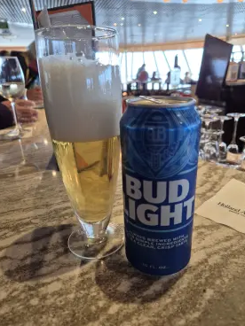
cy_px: 170
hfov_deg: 54.9
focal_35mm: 25
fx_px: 236
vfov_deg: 69.4
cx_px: 129
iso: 200
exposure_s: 1/120
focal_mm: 5.4
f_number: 1.8
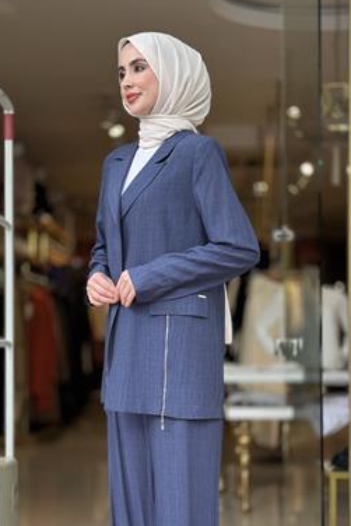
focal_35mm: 69
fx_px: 1008
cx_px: 157
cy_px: 344
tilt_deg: -0.3
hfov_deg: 19.7
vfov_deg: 29.1
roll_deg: -0.5
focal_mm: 6.86
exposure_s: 1/258
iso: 80
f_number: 1.78
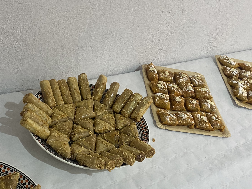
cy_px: 145
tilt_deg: -42.9
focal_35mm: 47
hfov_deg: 40.2
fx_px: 342
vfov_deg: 30.3
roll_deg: -17.6
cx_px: 96
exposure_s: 1/50
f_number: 1.8
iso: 250
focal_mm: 4.25
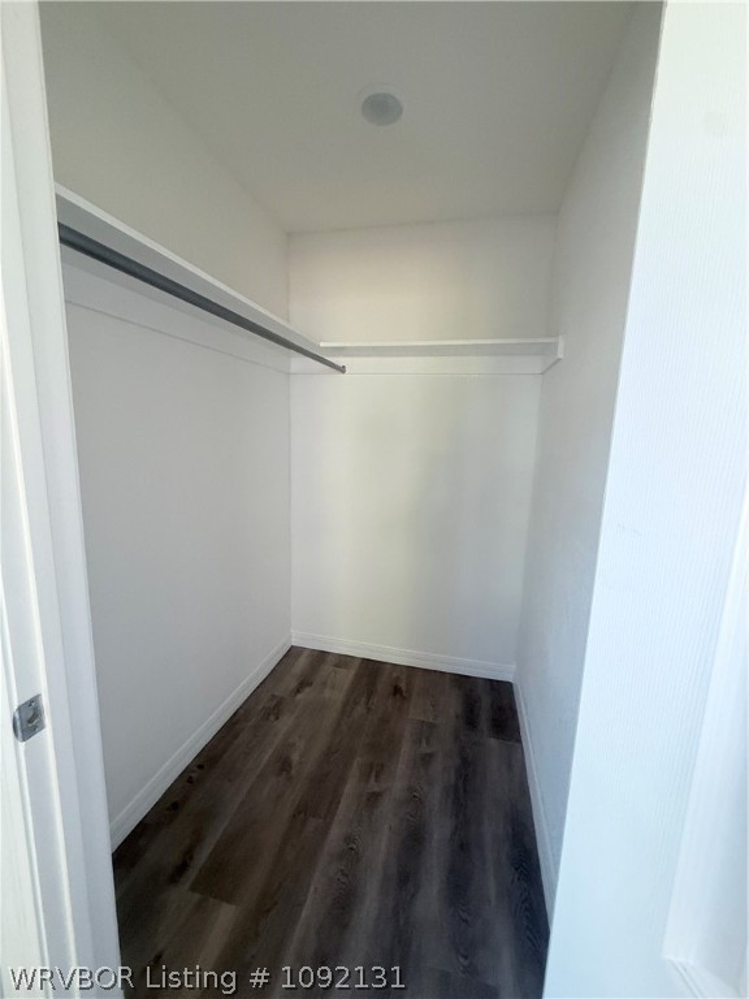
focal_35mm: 14
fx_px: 404
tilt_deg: -9.0
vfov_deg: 102.1
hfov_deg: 85.7
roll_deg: -2.0
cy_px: 500
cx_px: 374
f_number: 2.2
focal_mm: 2.22
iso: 320
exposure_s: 1/73
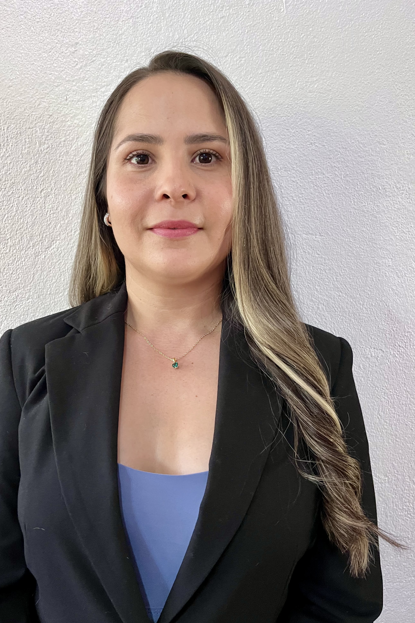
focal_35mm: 28
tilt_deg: -8.9
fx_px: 484
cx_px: 184
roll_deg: -0.4
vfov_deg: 65.5
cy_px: 314
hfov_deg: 46.3
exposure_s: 1/60
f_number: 1.6
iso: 400
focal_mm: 5.1
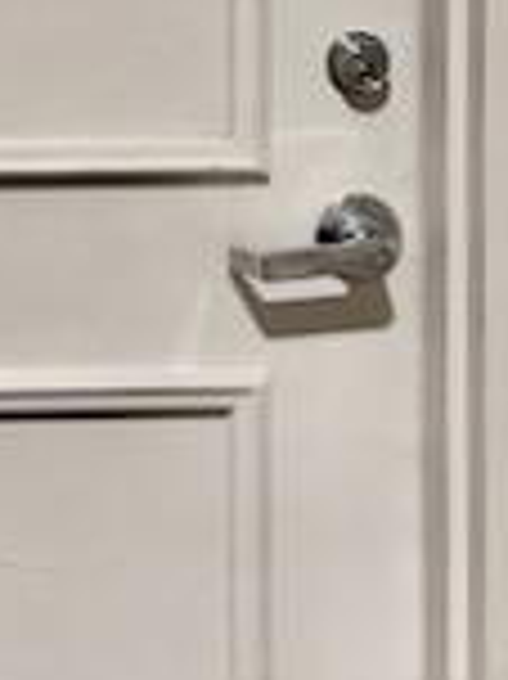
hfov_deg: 14.1
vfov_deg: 18.7
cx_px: -88
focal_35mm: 102
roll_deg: +1.0
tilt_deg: -7.0
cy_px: -9
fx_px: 1999
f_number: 1.78
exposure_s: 1/60
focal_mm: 6.76
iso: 500
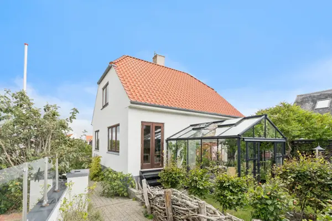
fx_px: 159
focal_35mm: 17
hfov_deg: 92.4
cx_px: 166
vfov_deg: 69.7
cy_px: 110
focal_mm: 11.5
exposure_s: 1/160
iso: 200
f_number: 5
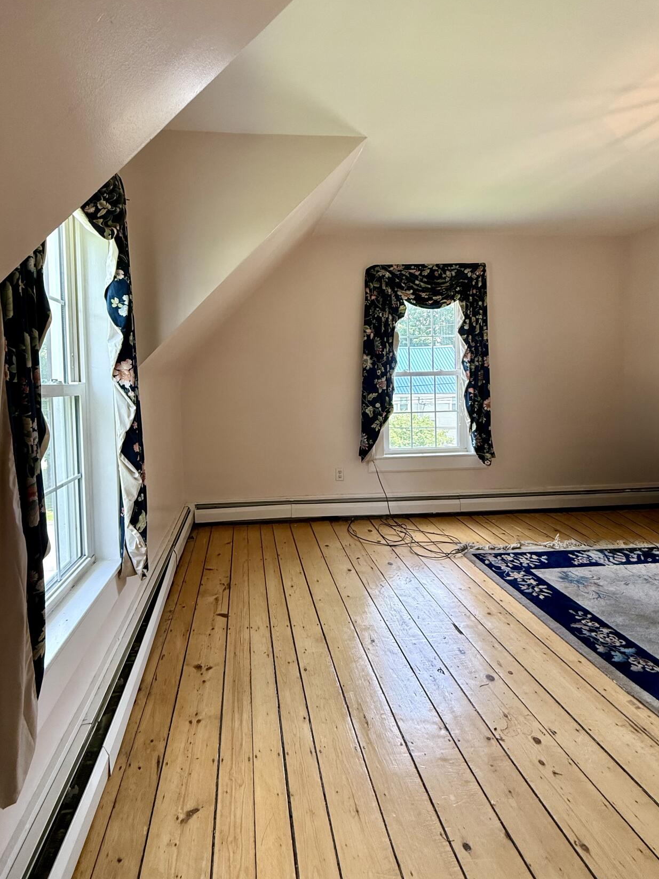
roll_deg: +0.3
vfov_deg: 90.8
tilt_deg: -1.3
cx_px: 272
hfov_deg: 74.1
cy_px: 399
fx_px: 432
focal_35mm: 17
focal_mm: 2.22
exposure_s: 1/120
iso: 160
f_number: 2.2
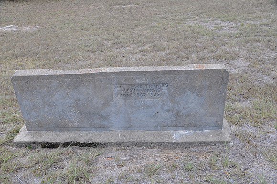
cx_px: 138
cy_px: 92
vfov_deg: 36.8
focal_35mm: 36
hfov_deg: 53.2
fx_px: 277
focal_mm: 24
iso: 200
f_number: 9
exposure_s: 1/80
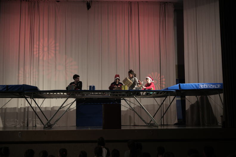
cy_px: 78
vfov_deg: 27.0
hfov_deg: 39.6
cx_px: 118
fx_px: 328
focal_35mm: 50
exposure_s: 1/52
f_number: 1.4
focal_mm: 33
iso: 125
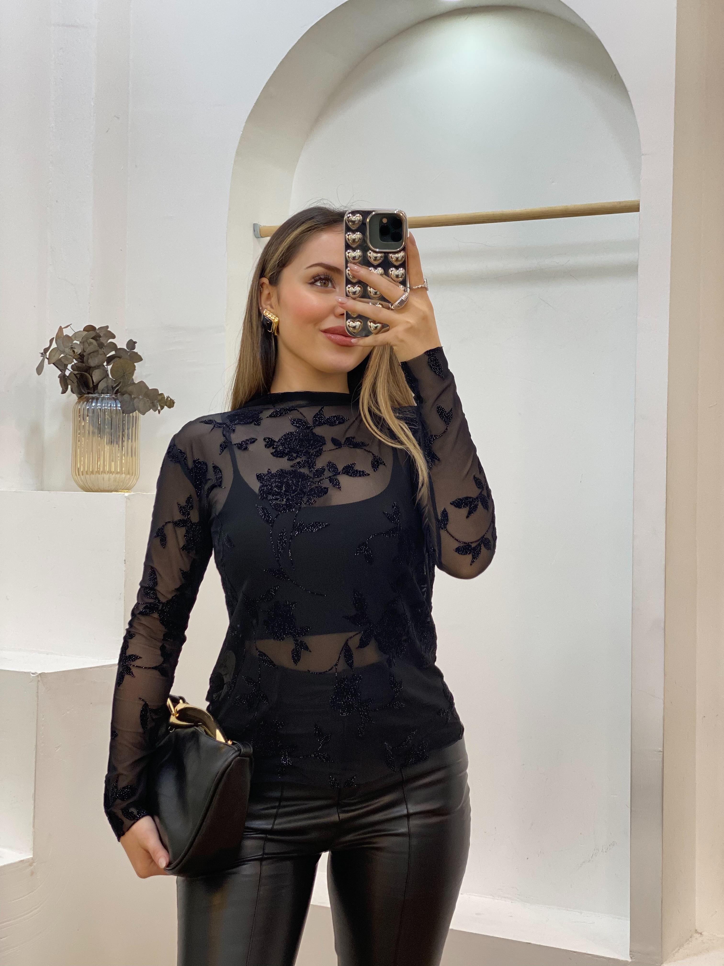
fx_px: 1450
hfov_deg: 28.0
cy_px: 483
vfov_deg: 36.8
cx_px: 362
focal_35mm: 52
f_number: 2
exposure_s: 1/100
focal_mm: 6
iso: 100
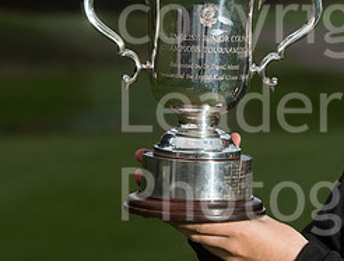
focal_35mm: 295
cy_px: 117
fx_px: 2946
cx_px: 311
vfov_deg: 5.1
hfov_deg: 6.7
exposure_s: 1/200
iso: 1000
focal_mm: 110
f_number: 5.6
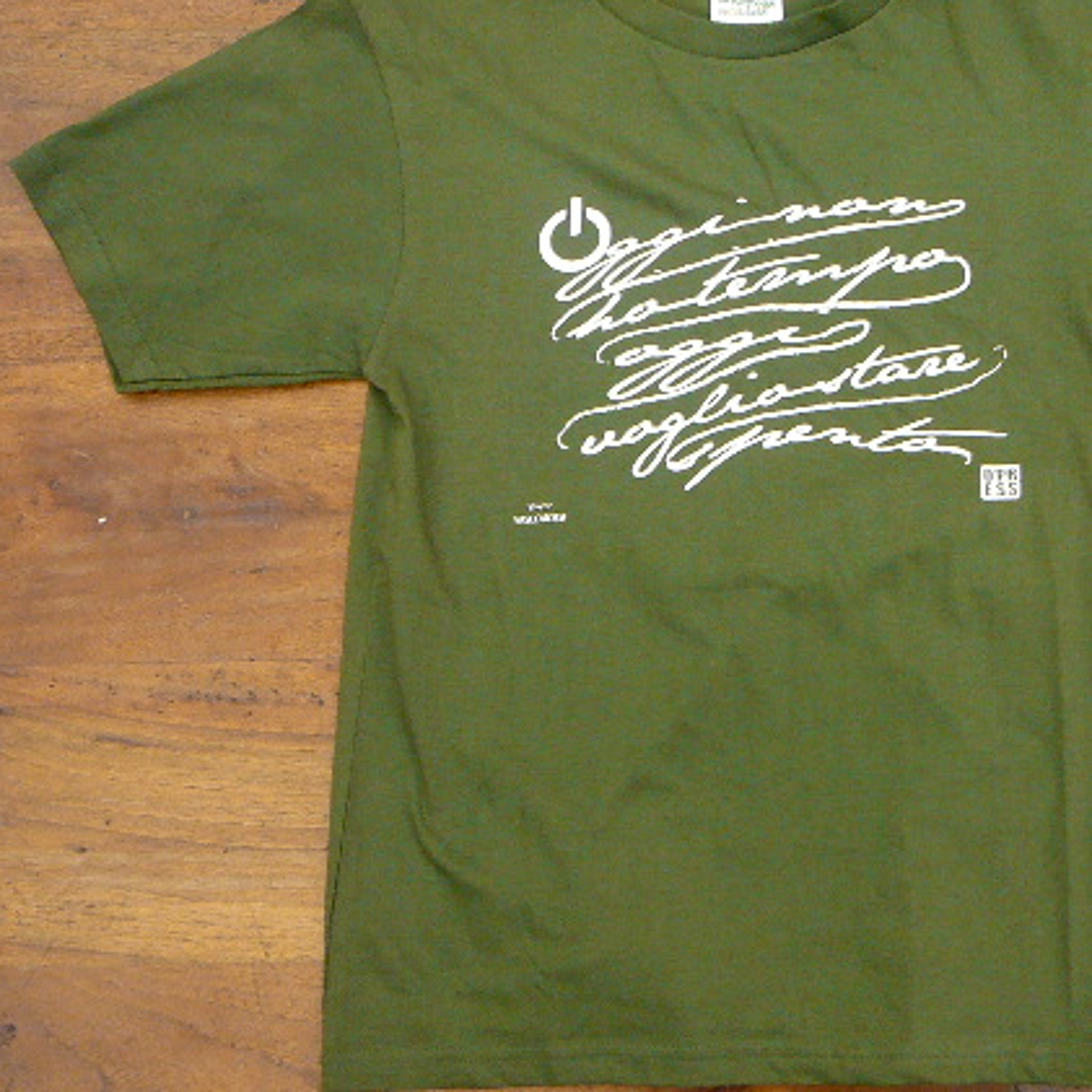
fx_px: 1677
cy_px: 490
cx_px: 765
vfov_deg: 36.0
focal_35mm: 47
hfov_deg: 35.5
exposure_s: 1/8
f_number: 2.8
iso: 200
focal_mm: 5.2
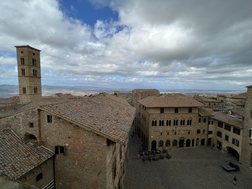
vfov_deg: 89.9
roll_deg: -0.6
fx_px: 95
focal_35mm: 13
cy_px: 94
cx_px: 126
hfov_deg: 106.2
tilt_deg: -4.1
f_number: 1.8
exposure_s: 1/2137
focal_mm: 1.57
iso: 32
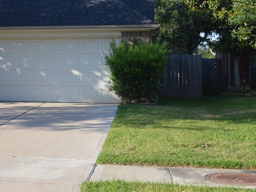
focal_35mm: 72
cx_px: -4
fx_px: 532
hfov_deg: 25.6
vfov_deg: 20.2
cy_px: 44
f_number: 6.3
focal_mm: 22
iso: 100
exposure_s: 1/160
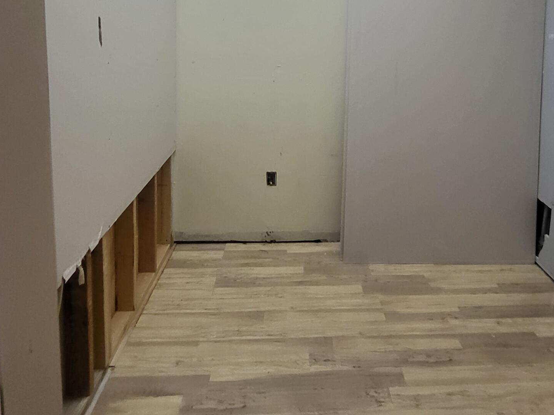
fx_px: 432
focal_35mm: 27
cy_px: 74
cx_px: 322
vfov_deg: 48.0
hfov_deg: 64.9
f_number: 2.2
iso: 320
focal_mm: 1.74
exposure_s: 1/60
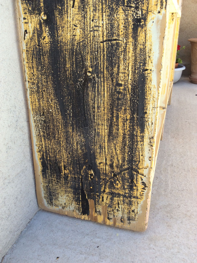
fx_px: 243
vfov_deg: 56.9
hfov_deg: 44.1
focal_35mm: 32
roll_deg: +0.0
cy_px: 132
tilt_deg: -21.8
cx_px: 98
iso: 32
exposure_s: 1/253
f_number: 2.4
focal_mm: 3.3
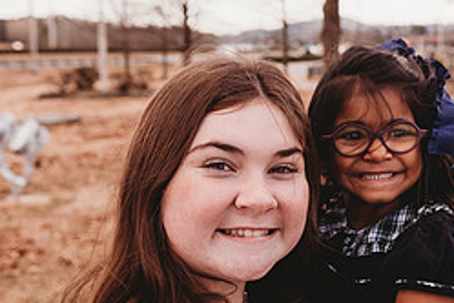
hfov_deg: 34.5
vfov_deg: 24.2
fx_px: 706
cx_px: 366
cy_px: 163
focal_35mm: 56
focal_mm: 24
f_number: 3.5
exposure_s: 1/400
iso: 100
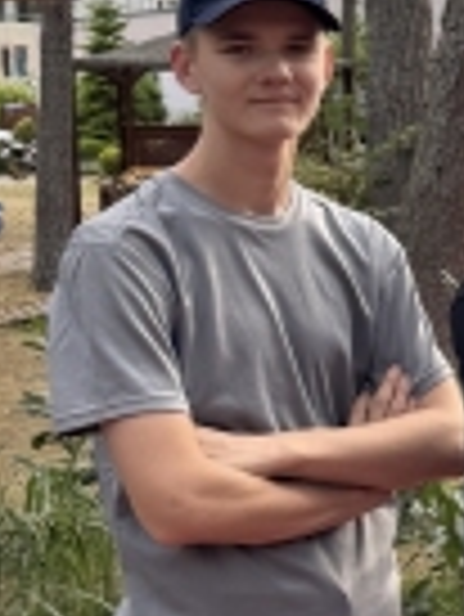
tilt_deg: -3.3
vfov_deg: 18.7
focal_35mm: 105
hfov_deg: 12.2
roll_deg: -0.6
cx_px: 987
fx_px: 1874
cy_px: 247
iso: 80
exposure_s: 1/412
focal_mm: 6.76
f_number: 1.78
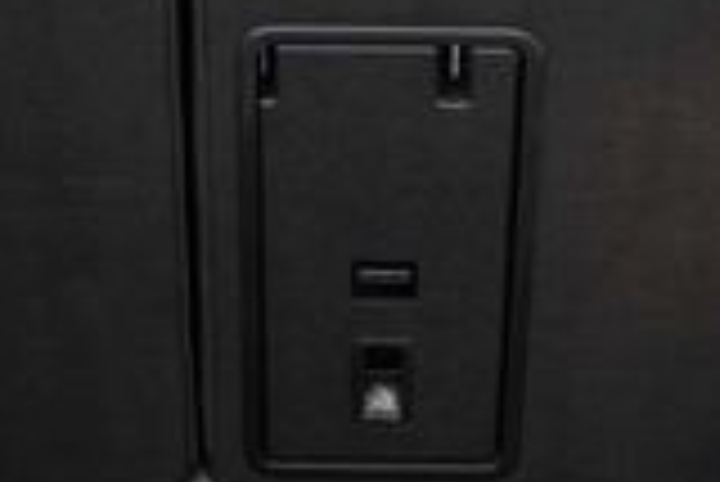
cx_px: 351
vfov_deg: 12.2
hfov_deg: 18.2
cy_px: 322
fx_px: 2242
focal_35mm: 112
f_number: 3.5
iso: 1000
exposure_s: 1/40
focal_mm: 28
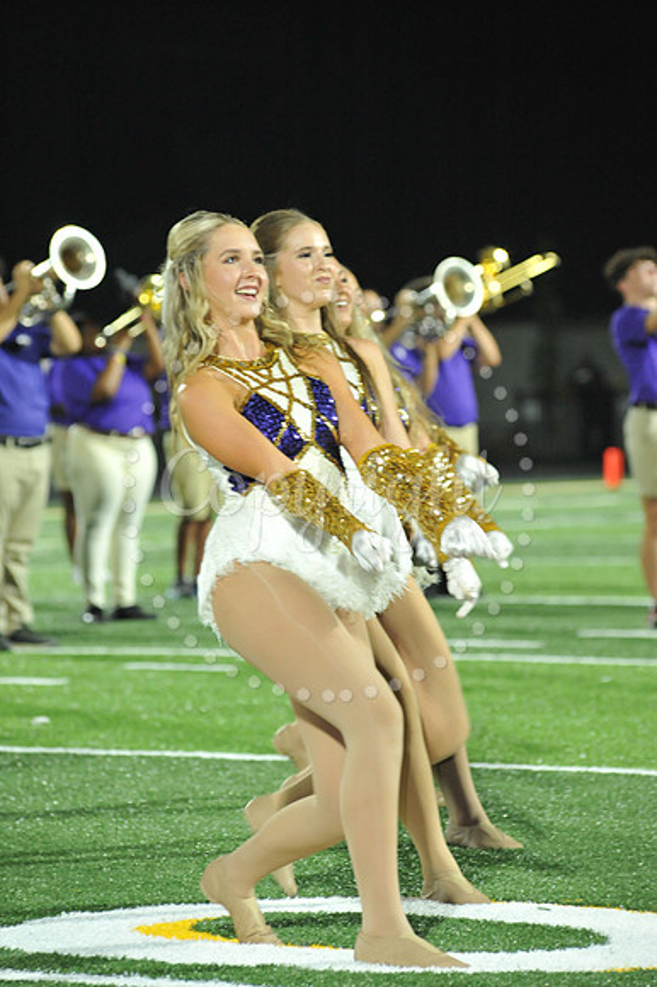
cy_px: 494
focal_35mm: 200
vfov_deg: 10.3
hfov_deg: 6.9
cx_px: 328
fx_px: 5481
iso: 4000
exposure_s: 1/250
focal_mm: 200
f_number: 5.6
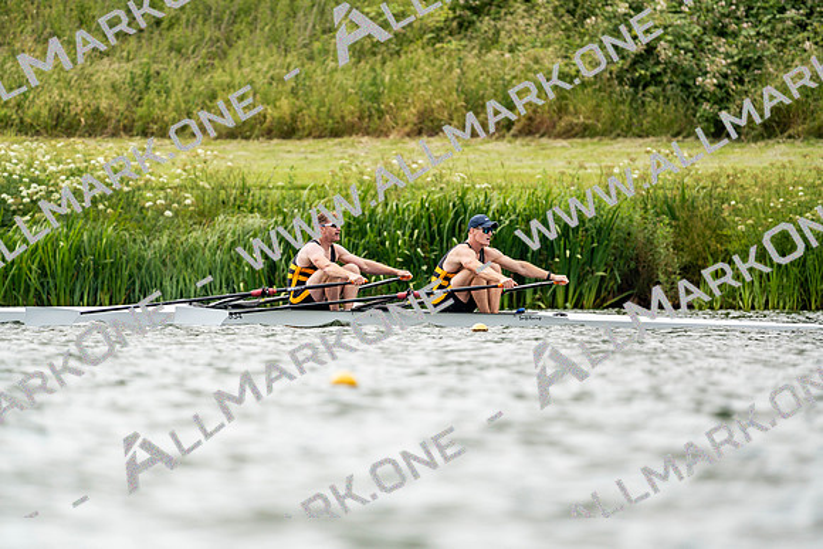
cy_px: 274
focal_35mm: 600
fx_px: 13719
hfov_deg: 3.4
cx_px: 412
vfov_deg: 2.3
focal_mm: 600
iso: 400
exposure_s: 1/2000
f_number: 6.3
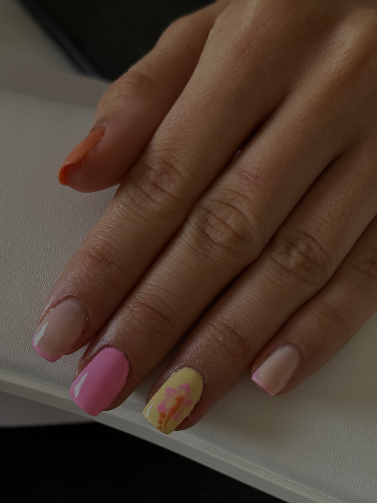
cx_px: 160
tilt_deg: -59.0
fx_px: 1060
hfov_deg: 20.2
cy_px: 326
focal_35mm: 73
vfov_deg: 26.6
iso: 100
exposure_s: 1/82
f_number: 1.78
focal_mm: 6.76
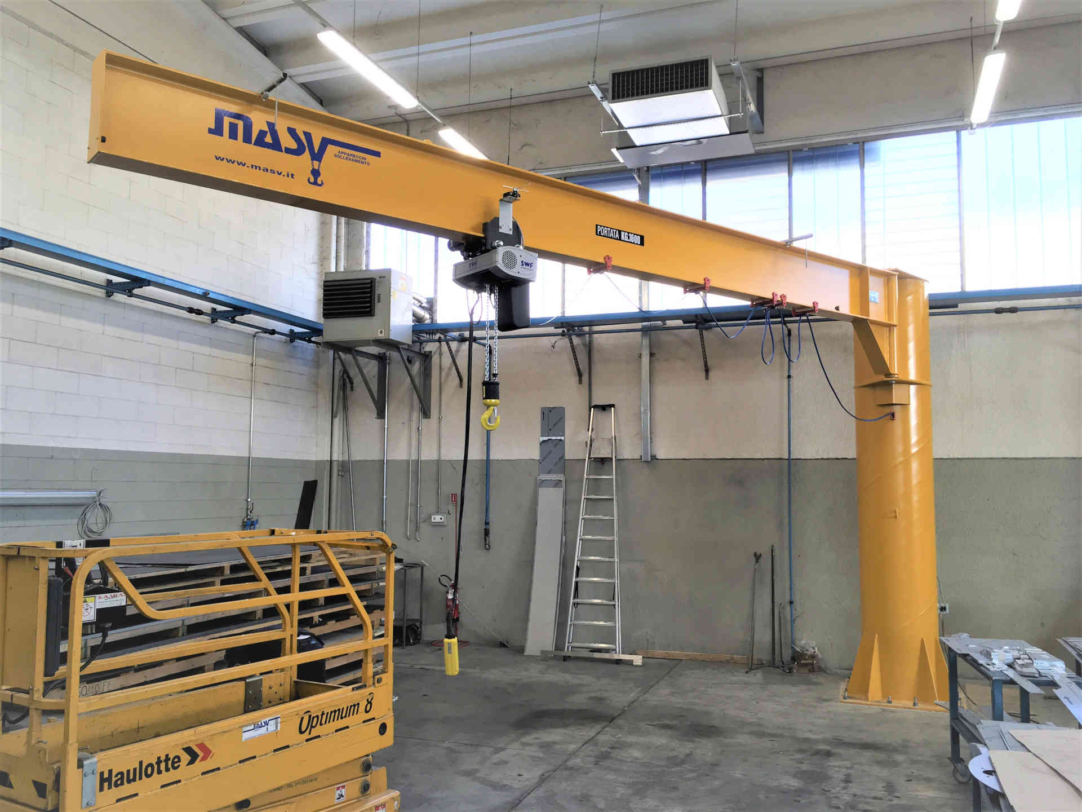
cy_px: 406
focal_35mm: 29
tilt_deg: +7.0
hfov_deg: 61.7
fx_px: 906
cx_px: 541
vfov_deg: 48.2
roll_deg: +1.1
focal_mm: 4.15
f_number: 2.2
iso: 40
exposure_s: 1/100
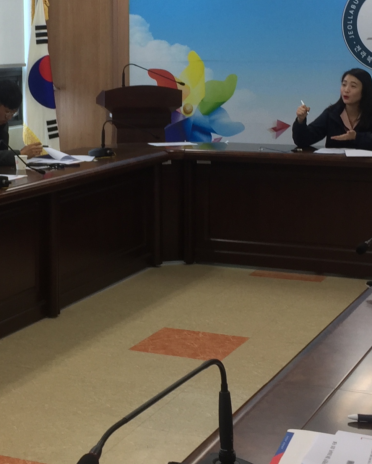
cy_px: 118
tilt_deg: -2.9
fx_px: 1046
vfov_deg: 24.8
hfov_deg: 20.0
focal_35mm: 76
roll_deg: -0.2
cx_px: 99
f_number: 2.2
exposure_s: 1/40
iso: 32
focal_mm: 4.15
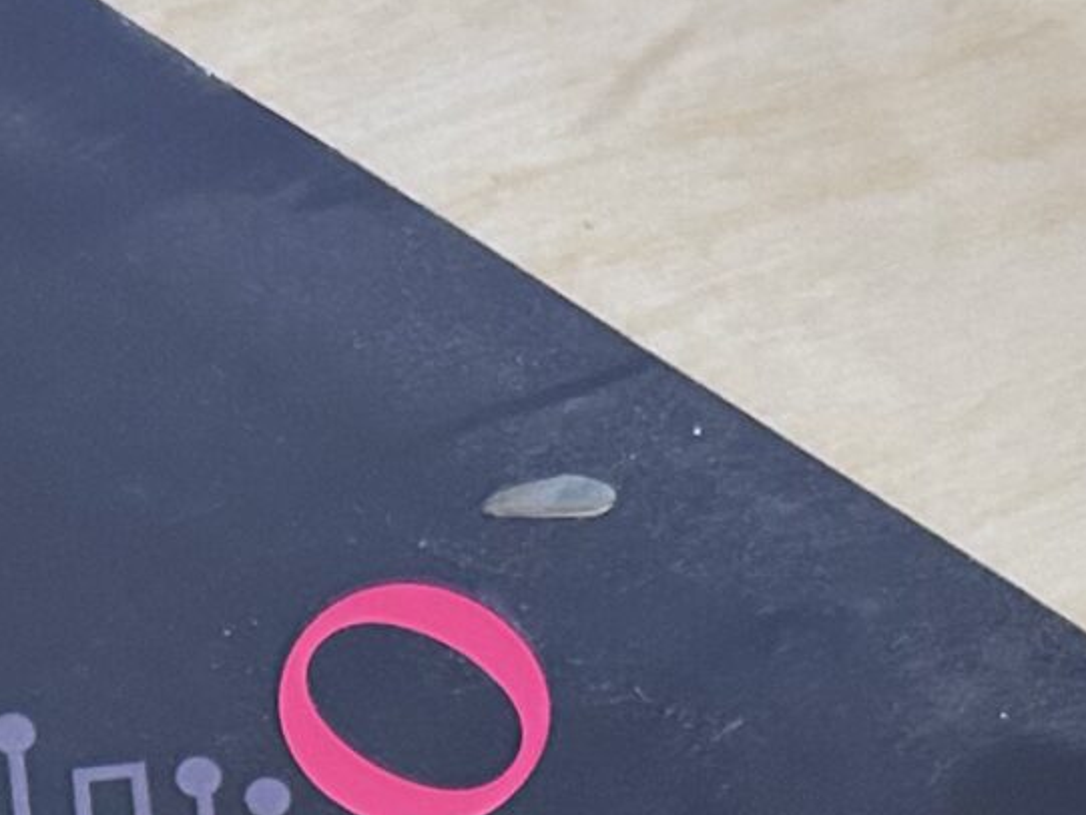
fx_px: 3860
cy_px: 1586
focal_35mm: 123
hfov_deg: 15.8
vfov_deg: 11.0
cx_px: 96
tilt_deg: -73.0
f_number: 1.5
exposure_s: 1/40
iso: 640
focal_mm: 5.7
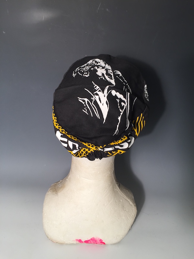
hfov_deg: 48.2
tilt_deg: -23.2
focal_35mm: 29
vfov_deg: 61.7
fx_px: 217
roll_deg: -2.0
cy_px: 130
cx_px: 97
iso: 32
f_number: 2.2
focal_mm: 4.15
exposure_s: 1/159
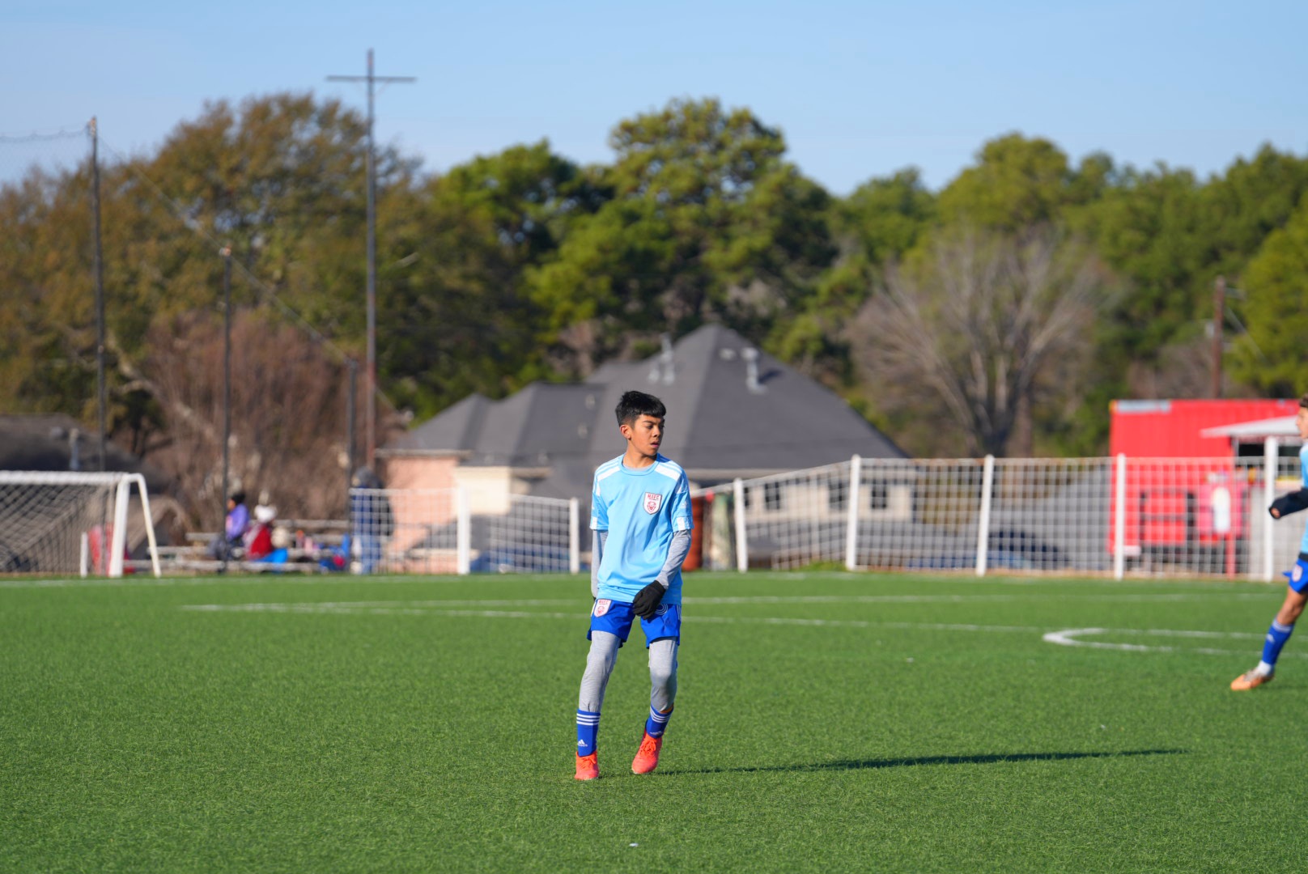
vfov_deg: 6.9
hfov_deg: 10.3
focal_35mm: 200
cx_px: 654
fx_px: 7272
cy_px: 437
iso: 100
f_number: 4.5
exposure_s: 1/1000
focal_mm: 200
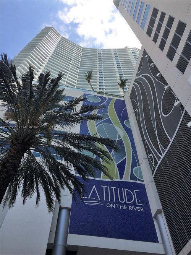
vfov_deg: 61.7
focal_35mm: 29
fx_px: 213
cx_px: 96
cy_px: 128
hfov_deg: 48.2
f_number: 2.2
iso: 32
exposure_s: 1/1953
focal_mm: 4.15
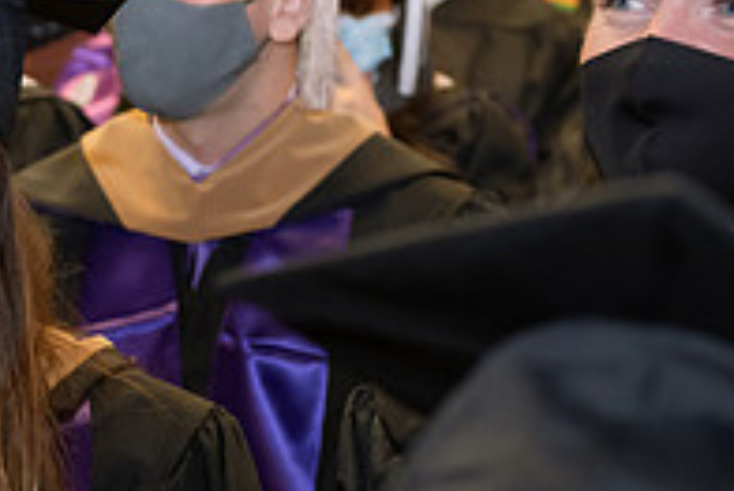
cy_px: 347
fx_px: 3387
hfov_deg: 12.1
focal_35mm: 166
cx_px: -165
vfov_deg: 8.3
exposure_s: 1/200
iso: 1250
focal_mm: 56
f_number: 4
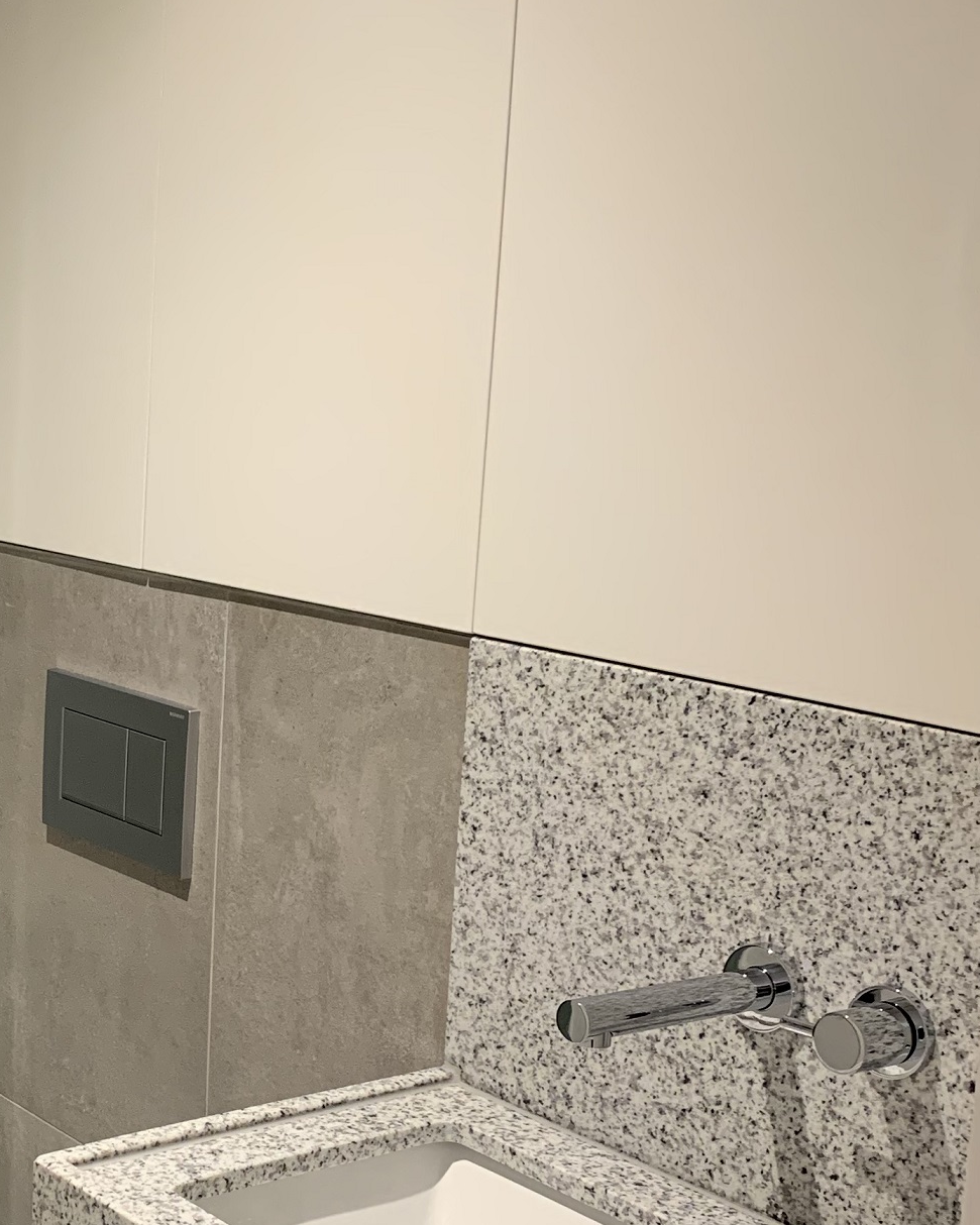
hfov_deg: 24.5
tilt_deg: -10.9
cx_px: -25
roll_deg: -1.7
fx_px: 2139
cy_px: 718
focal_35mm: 59
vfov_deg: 31.9
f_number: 1.8
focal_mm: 4.25
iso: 160
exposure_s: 1/50
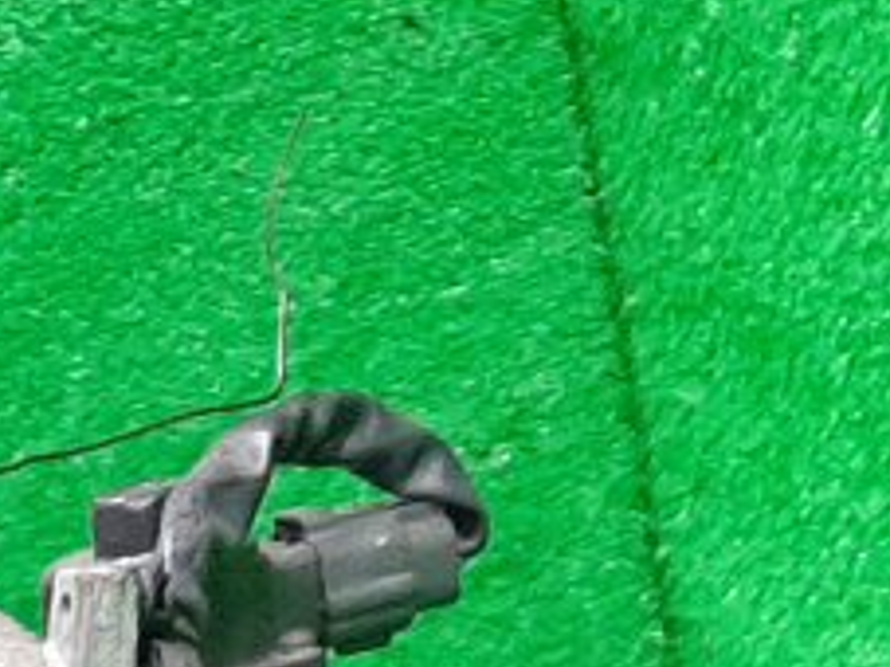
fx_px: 4240
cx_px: -592
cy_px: 1813
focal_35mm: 165
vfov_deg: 8.0
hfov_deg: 11.3
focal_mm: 3.93
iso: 246
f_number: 1.7
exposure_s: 1/50
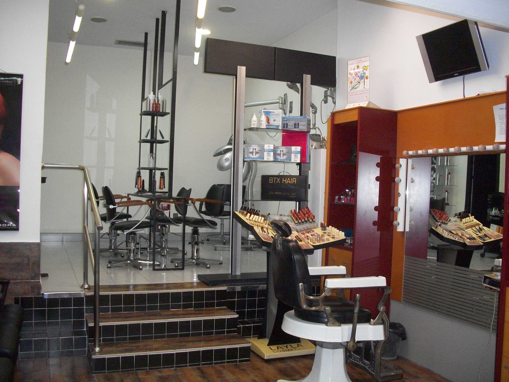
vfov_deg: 40.7
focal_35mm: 35
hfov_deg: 52.6
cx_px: 254
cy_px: 191
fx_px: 515
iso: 400
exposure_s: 1/60
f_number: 3.1
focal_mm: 6.3
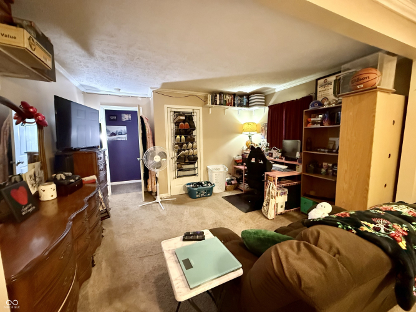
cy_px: 156
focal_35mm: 14
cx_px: 208
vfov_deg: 85.7
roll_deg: -0.1
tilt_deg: -6.0
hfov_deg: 102.1
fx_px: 168
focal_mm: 2.22
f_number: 2.2
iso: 1000
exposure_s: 1/60
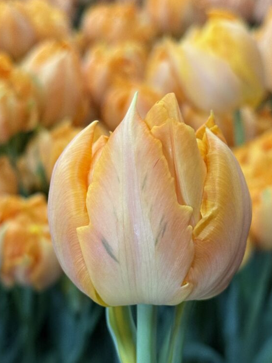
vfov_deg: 29.4
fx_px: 691
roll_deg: -1.4
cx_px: 149
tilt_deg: -29.9
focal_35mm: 66
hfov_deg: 22.3
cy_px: 185
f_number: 1.78
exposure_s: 1/50
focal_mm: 6.76
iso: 250
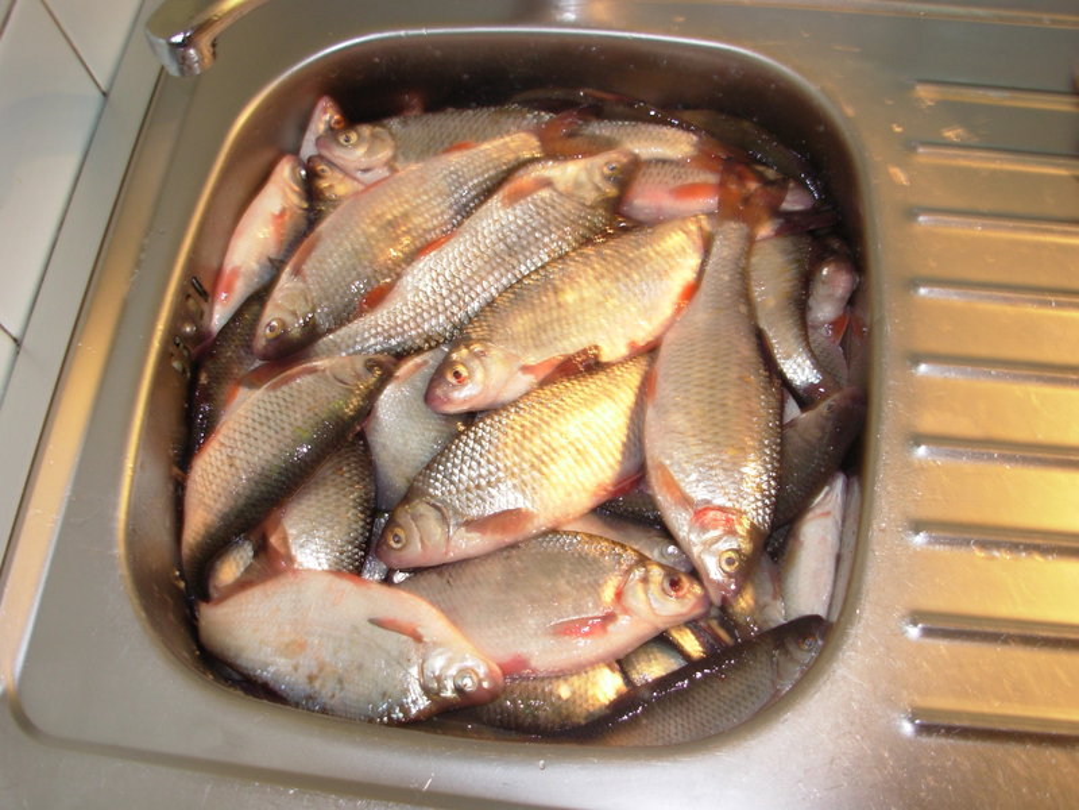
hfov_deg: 49.0
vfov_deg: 37.7
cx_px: 540
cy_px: 405
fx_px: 1184
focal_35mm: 38
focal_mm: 6.3
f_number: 2.9
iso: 50
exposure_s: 1/2.3
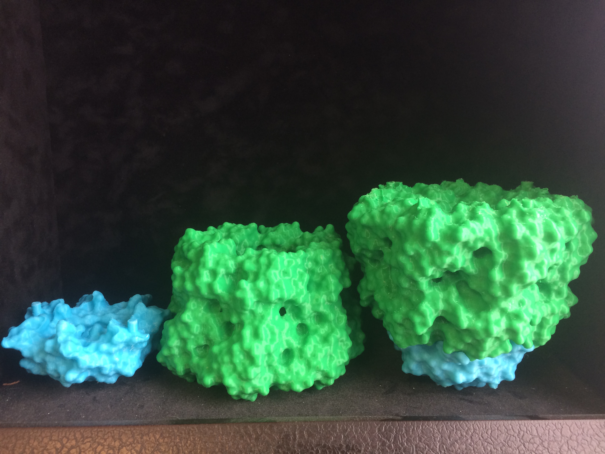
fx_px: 507
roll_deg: -0.4
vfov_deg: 48.2
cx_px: 302
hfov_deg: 61.7
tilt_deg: -8.1
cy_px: 227
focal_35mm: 29
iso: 80
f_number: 2.2
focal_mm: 4.15
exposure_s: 1/30
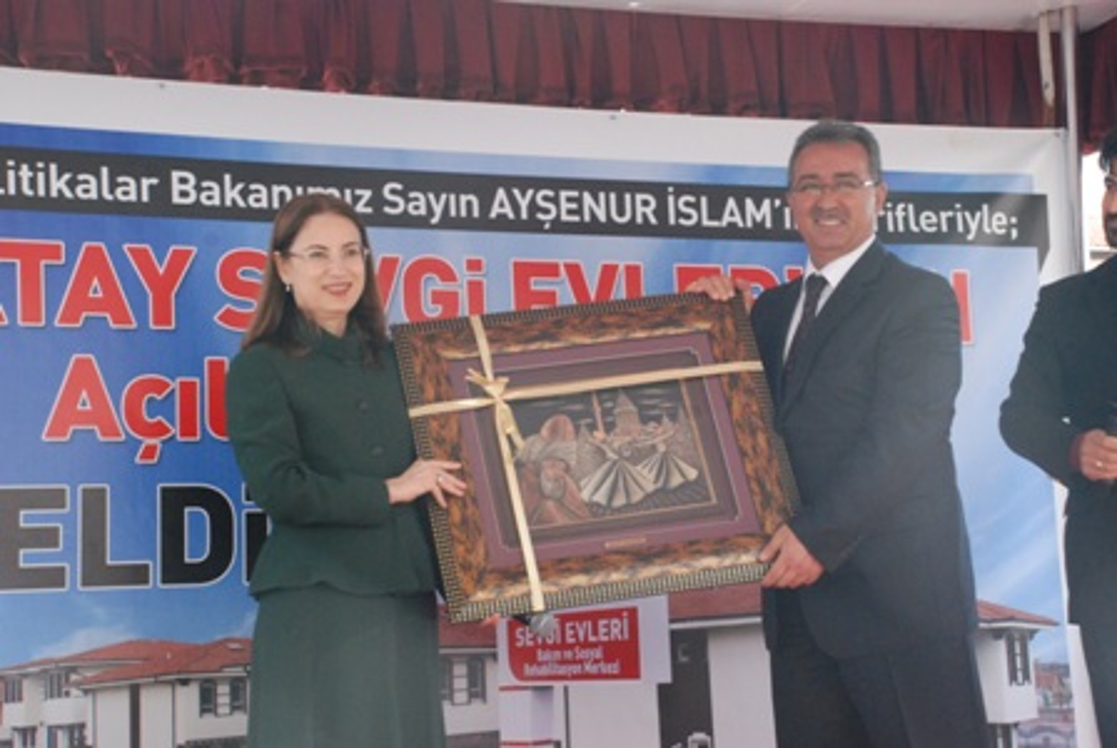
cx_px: 558
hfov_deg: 27.0
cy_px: 374
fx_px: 2330
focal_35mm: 75
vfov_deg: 18.2
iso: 1600
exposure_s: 1/320
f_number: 9
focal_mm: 50
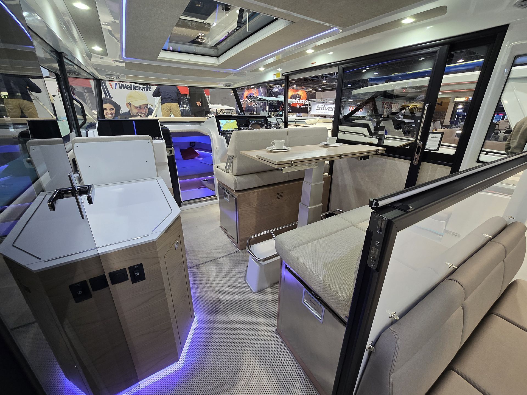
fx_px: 198
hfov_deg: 106.2
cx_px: 264
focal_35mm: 13
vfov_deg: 89.9
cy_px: 198
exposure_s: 1/51
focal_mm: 2.2
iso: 100
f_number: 2.2
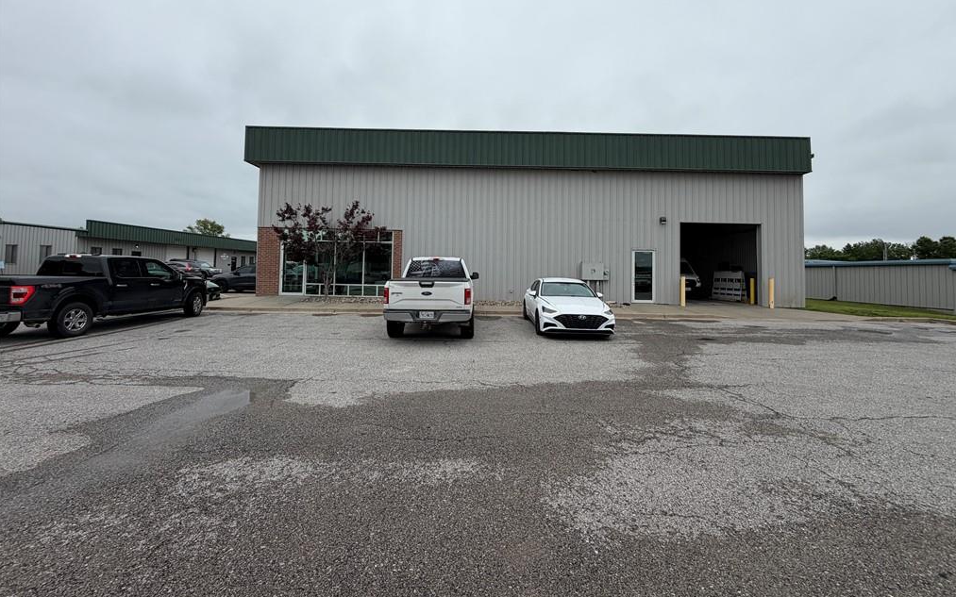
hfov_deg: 101.5
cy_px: 256
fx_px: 391
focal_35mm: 15
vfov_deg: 74.4
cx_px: 480
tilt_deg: +3.8
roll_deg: -0.2
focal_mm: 2.22
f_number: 2.2
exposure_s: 1/770
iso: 32
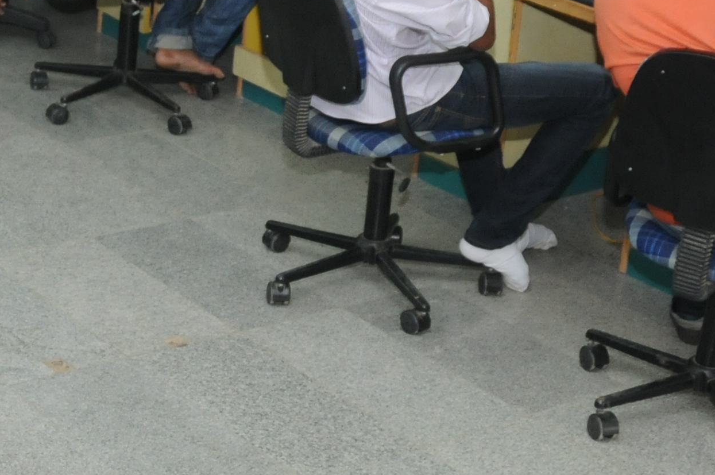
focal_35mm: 93
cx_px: 36
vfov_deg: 14.5
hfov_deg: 21.3
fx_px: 1845
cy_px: 65
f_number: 3.5
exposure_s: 1/80
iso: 800
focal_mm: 18
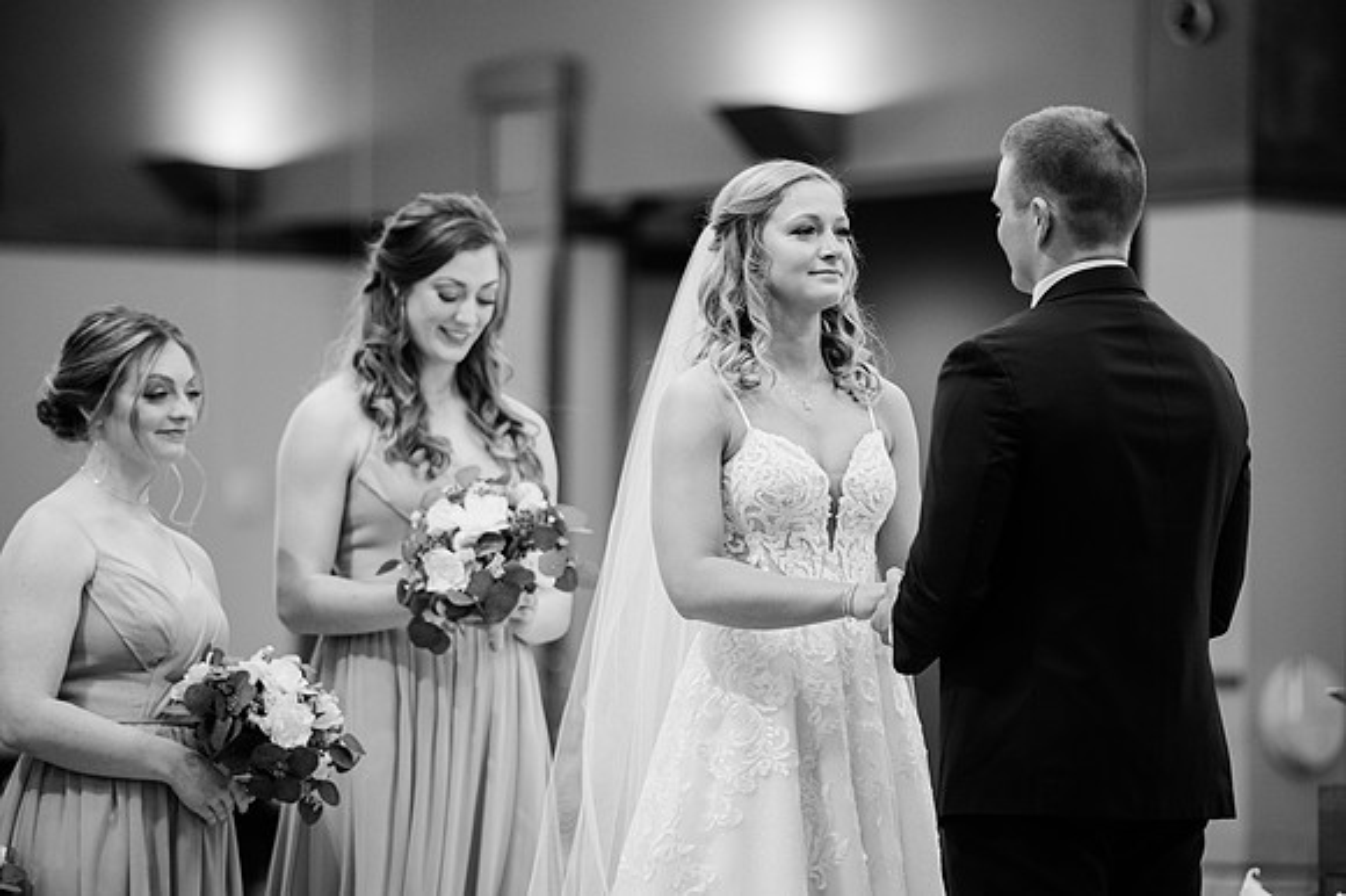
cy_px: 448
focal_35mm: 170
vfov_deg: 8.1
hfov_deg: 12.1
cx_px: 673
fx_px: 6352
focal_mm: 170
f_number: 2.8
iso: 1000
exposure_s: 1/250
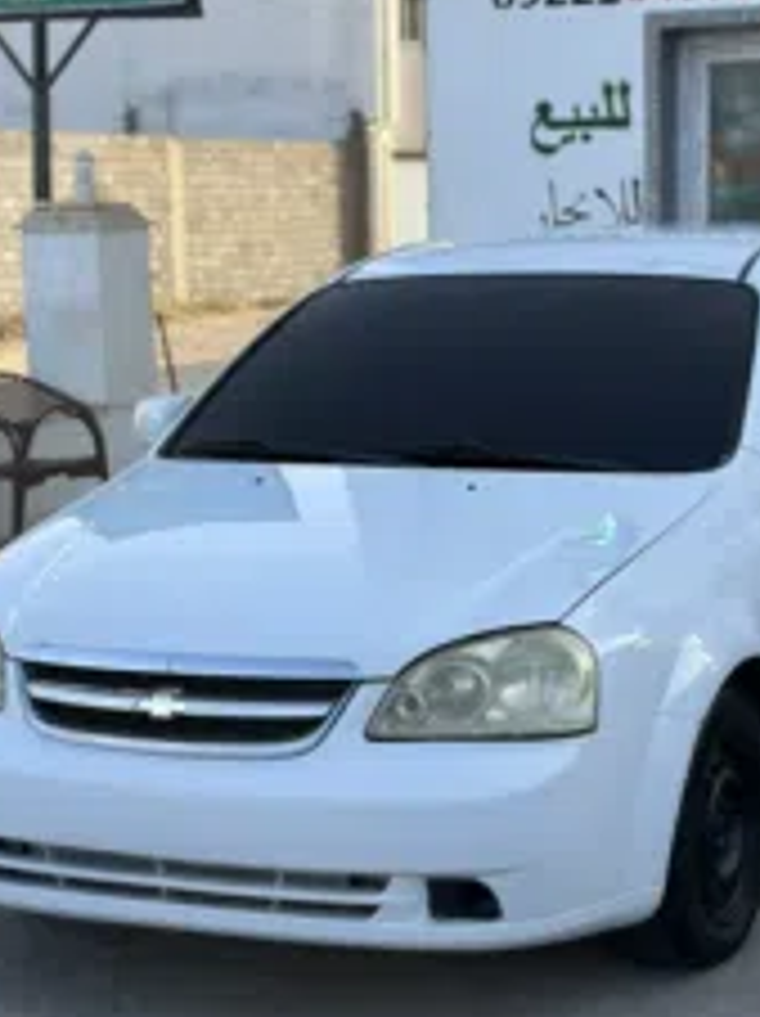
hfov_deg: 17.3
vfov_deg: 23.0
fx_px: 2493
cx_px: 391
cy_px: 562
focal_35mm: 85
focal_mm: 6.86
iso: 80
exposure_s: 1/1475
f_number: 1.78
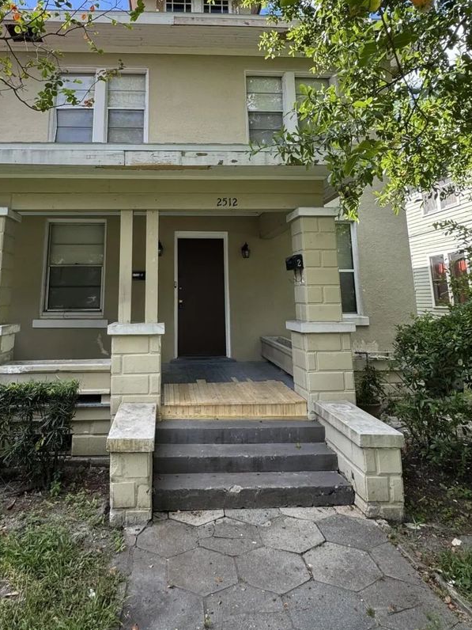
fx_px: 436
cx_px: 186
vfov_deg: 69.4
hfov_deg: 56.3
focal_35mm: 24
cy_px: 205
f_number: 2.2
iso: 40
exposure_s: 1/299
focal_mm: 2.22
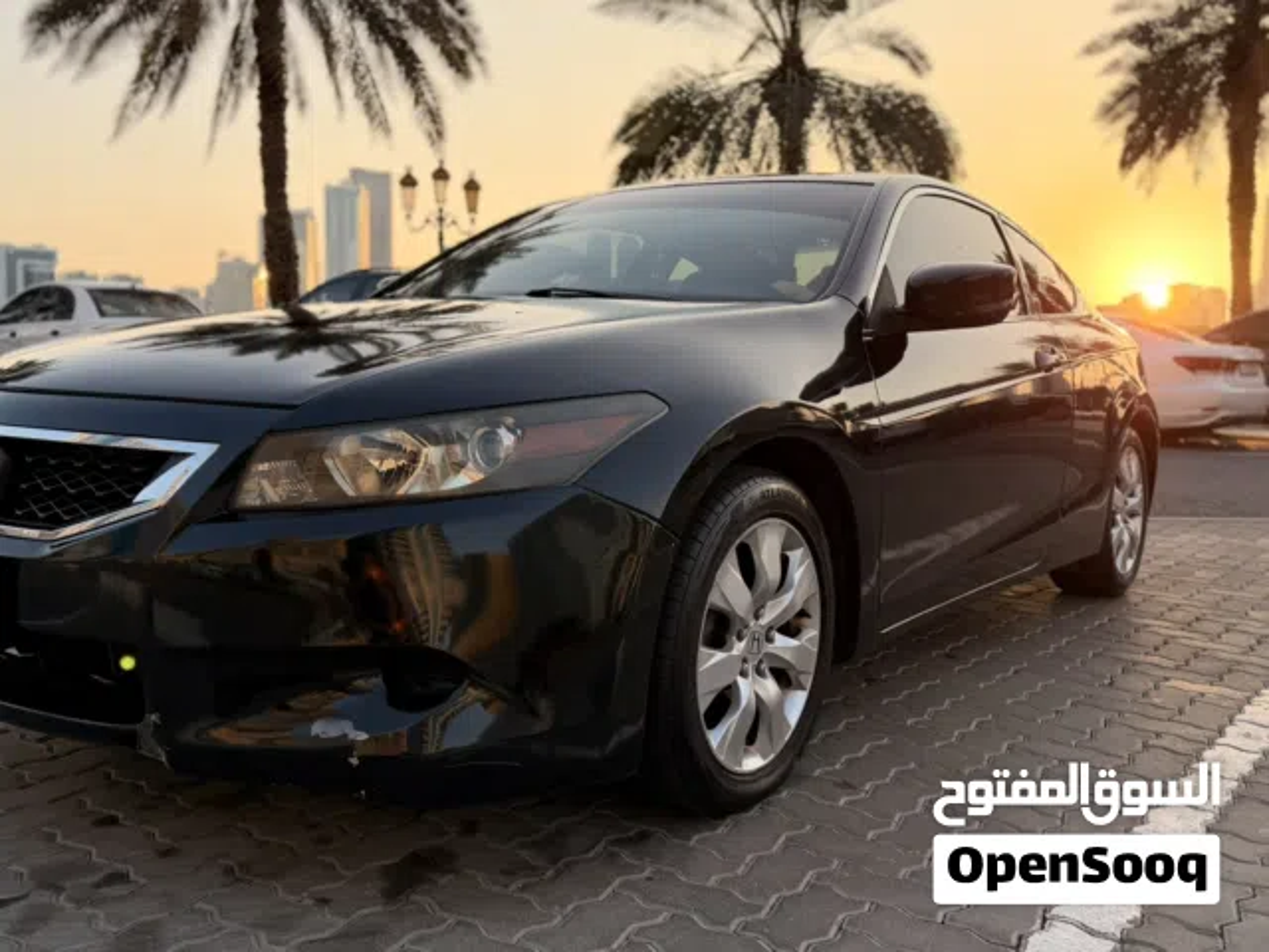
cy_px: 476
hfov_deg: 71.6
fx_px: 880
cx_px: 634
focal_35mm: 24
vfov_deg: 56.8
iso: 100
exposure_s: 1/920
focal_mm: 6.76
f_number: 1.78
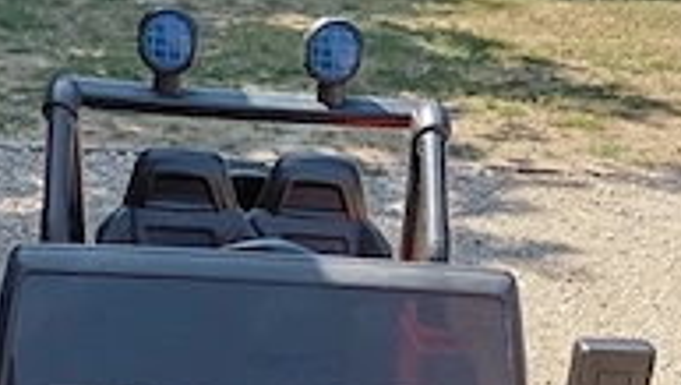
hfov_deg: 33.2
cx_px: 268
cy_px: 572
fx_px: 1139
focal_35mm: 63
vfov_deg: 17.3
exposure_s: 1/152
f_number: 1.8
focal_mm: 4.27
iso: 103
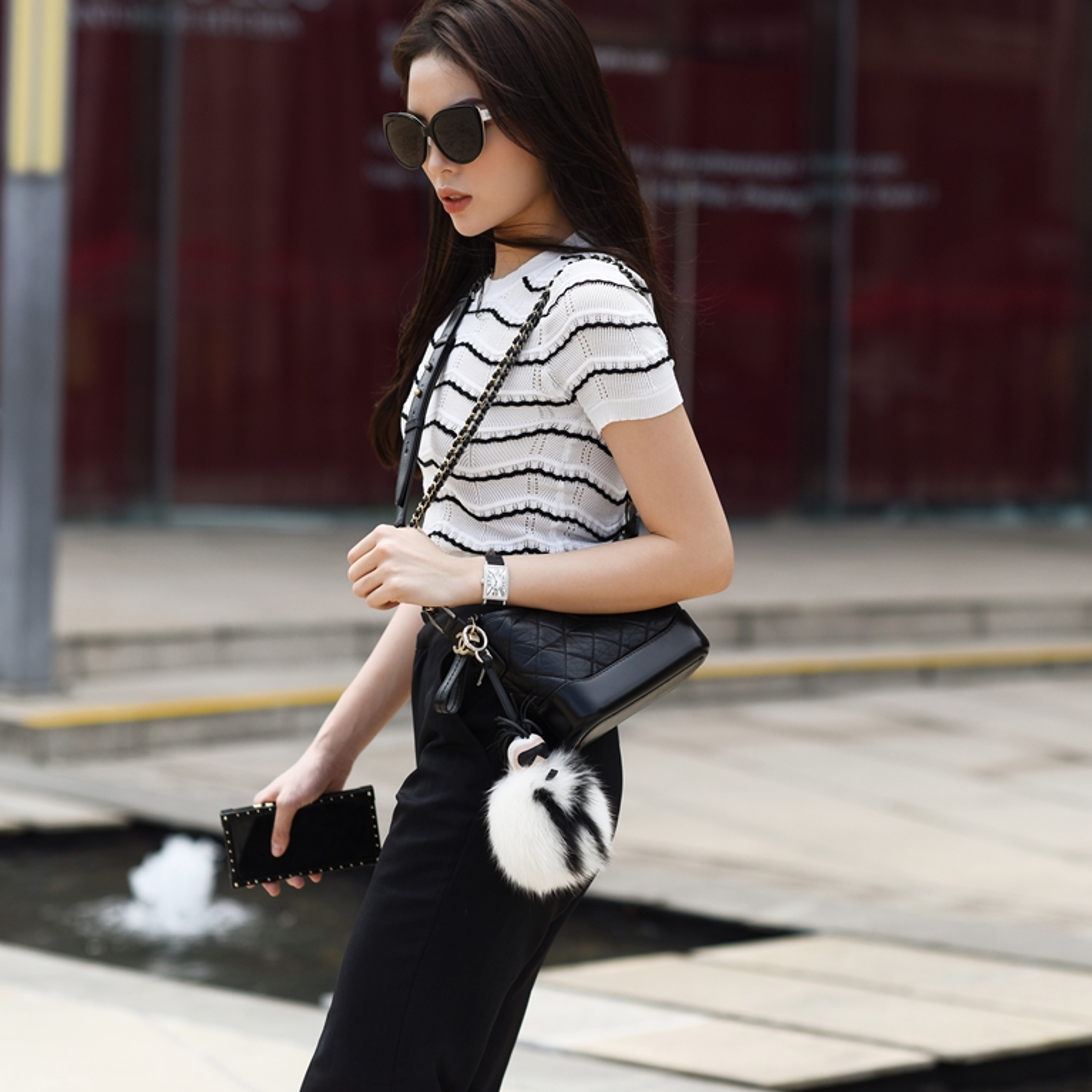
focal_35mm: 113
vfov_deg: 15.4
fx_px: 4033
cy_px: 523
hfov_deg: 15.4
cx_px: 732
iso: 200
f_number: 2.8
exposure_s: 1/5000
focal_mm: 85
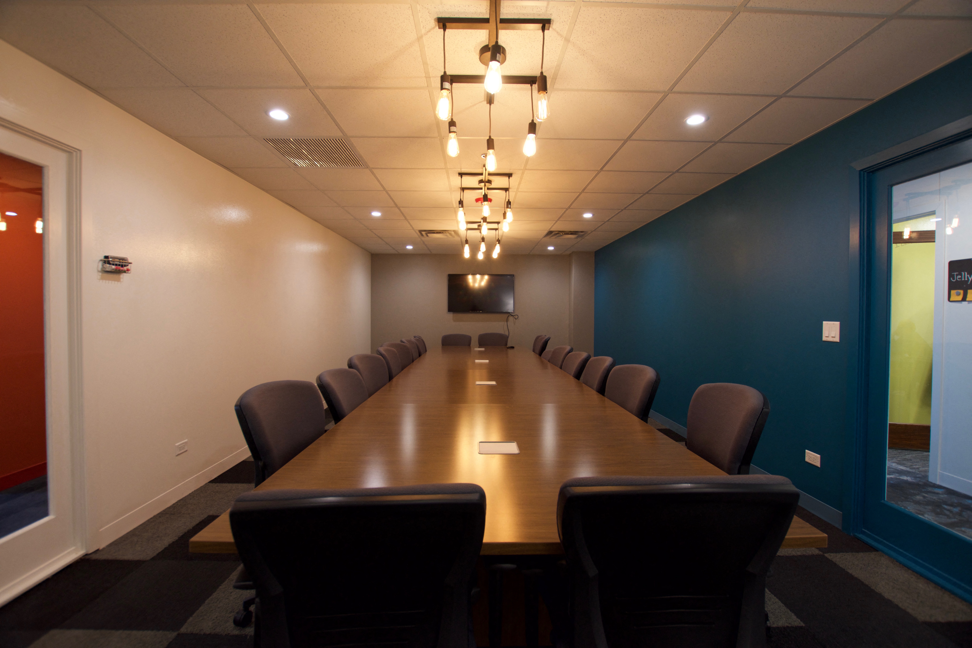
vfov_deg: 77.3
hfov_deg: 100.4
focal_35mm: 15
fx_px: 405
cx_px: 486
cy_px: 324
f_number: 4.5
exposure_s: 1/15
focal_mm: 10
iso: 500
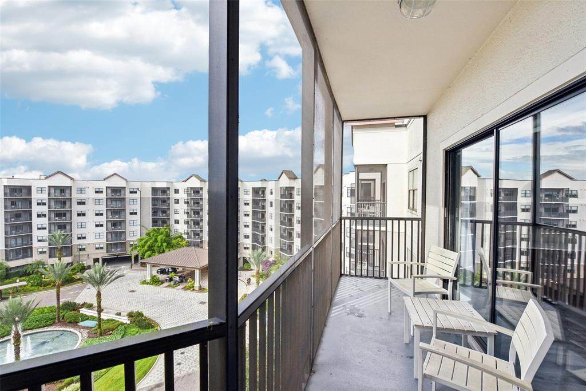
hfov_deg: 100.4
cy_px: 196
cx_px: 293
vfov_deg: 77.3
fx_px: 244
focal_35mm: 15
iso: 400
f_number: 11
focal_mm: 15
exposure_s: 1/160
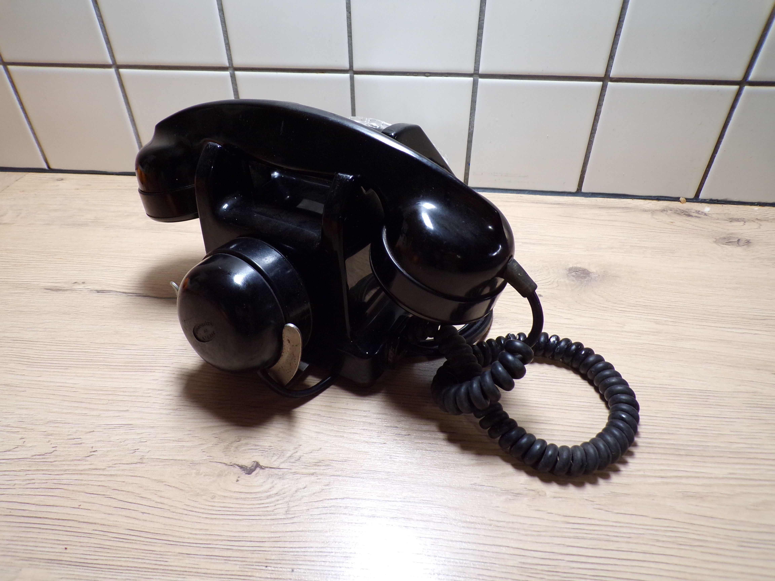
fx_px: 537
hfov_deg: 71.6
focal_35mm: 24
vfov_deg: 56.8
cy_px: 290
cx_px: 388
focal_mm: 4.3
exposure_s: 1/20
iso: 200
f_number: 3
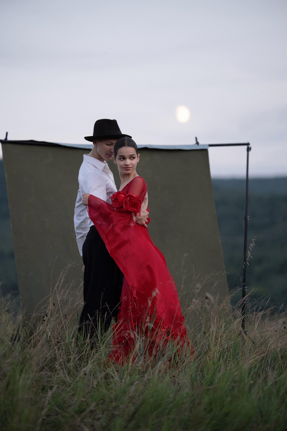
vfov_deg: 18.1
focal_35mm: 113
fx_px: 1351
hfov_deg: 12.1
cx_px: 144
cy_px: 216
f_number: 1.2
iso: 500
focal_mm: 75
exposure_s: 1/500
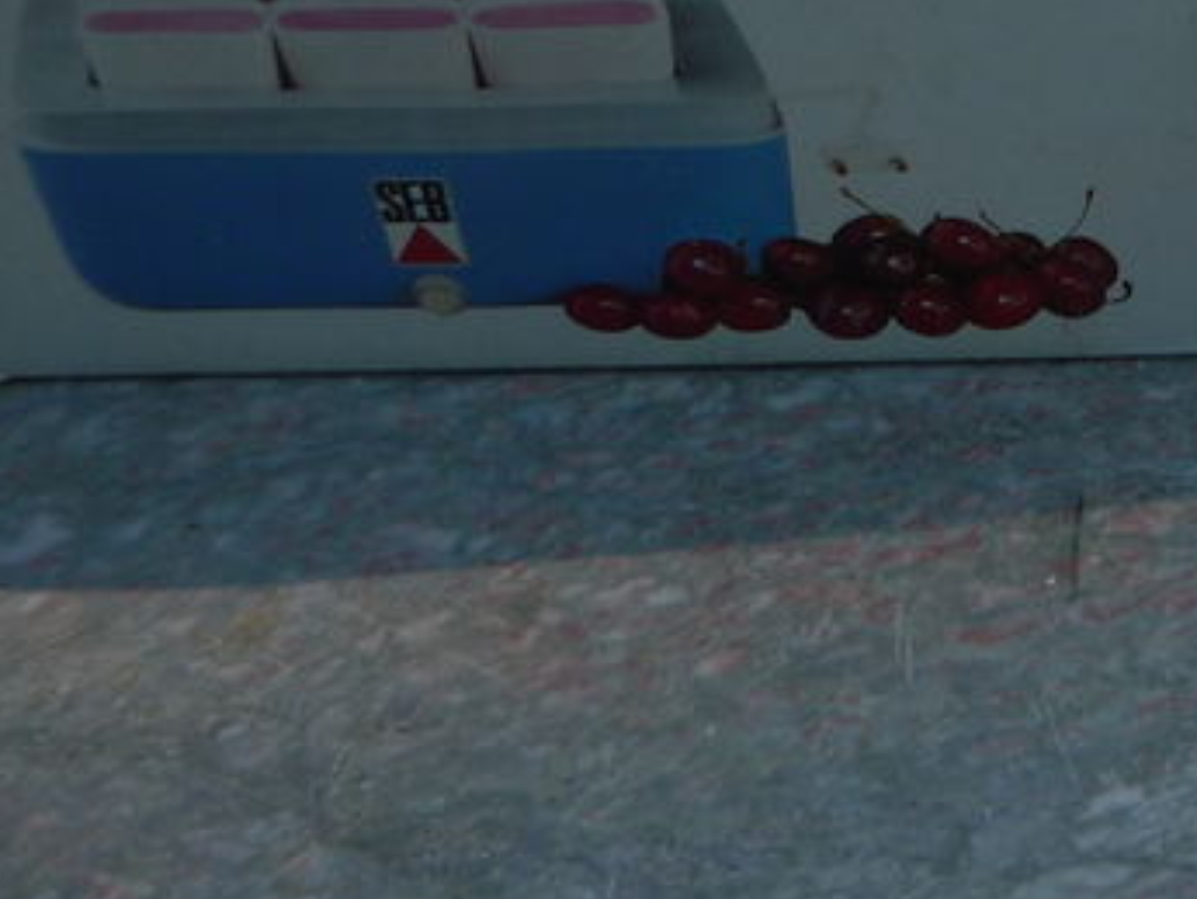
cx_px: 1207
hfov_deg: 21.7
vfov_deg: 16.4
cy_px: -146
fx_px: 3009
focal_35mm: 87
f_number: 4
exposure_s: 1/200
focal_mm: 5.2
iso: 100
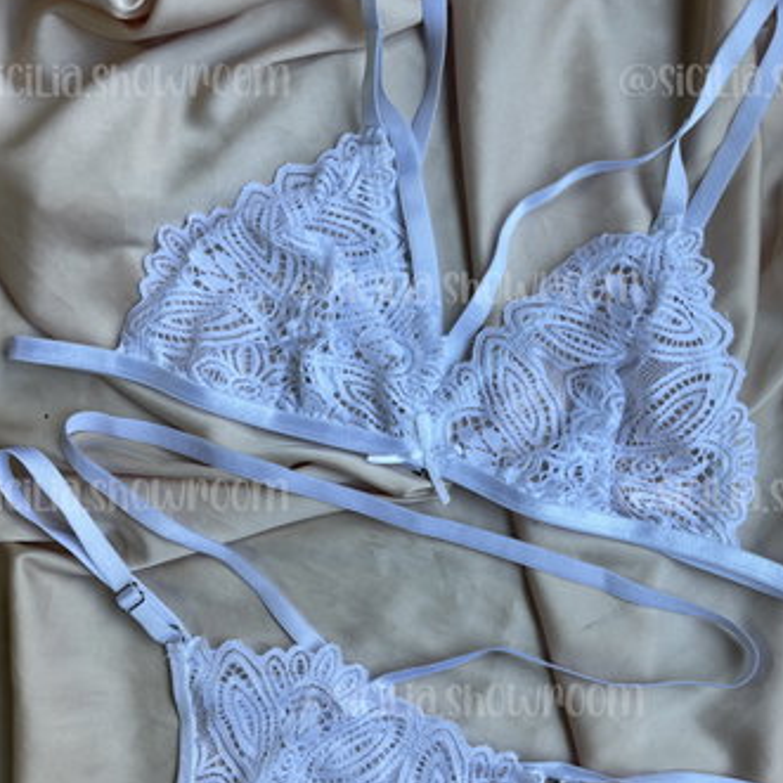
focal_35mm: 37
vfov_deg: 44.6
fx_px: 947
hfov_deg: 44.9
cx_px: 412
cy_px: 488
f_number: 1.6
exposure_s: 1/130
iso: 32
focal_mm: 5.1
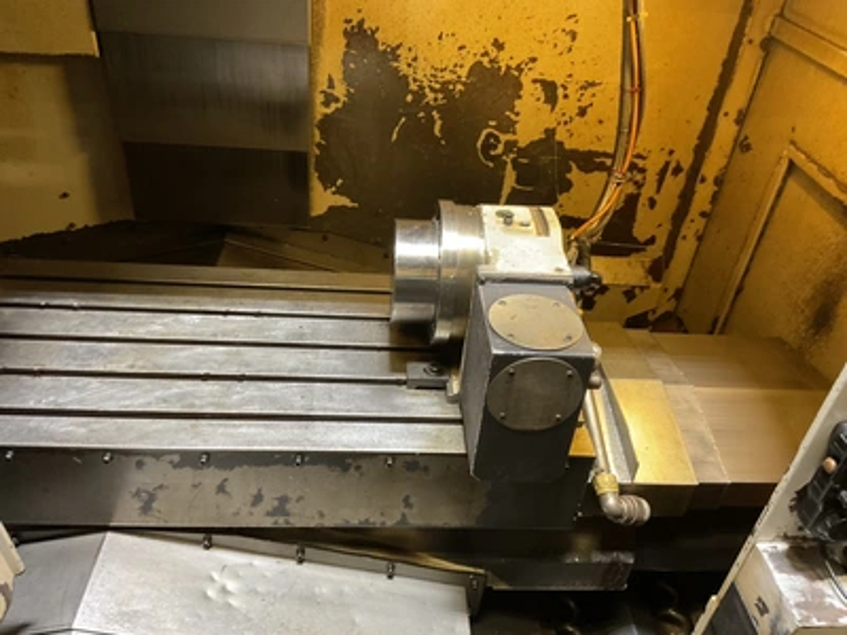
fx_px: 710
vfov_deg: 48.2
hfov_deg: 61.7
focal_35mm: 29
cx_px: 424
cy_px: 318
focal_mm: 3
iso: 200
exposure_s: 1/40
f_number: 1.8
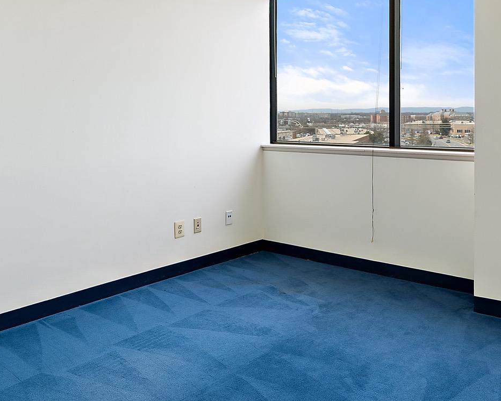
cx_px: 348
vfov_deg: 43.3
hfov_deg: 52.8
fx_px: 489
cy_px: 105
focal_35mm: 33
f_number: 8
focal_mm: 16
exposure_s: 1/10
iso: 400
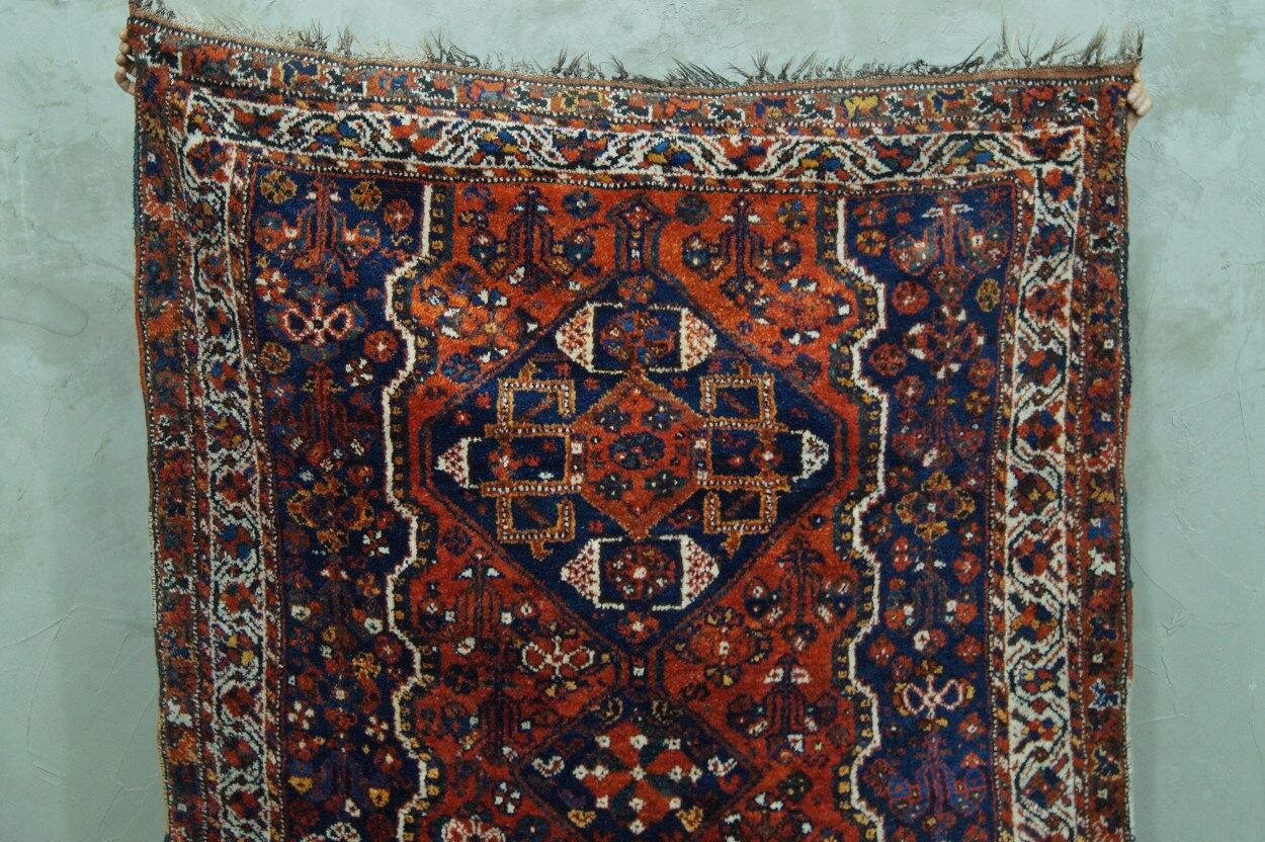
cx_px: 632
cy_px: 421
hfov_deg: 46.4
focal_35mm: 42
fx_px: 1475
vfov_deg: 31.9
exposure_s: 1/13
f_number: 8
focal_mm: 28
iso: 800
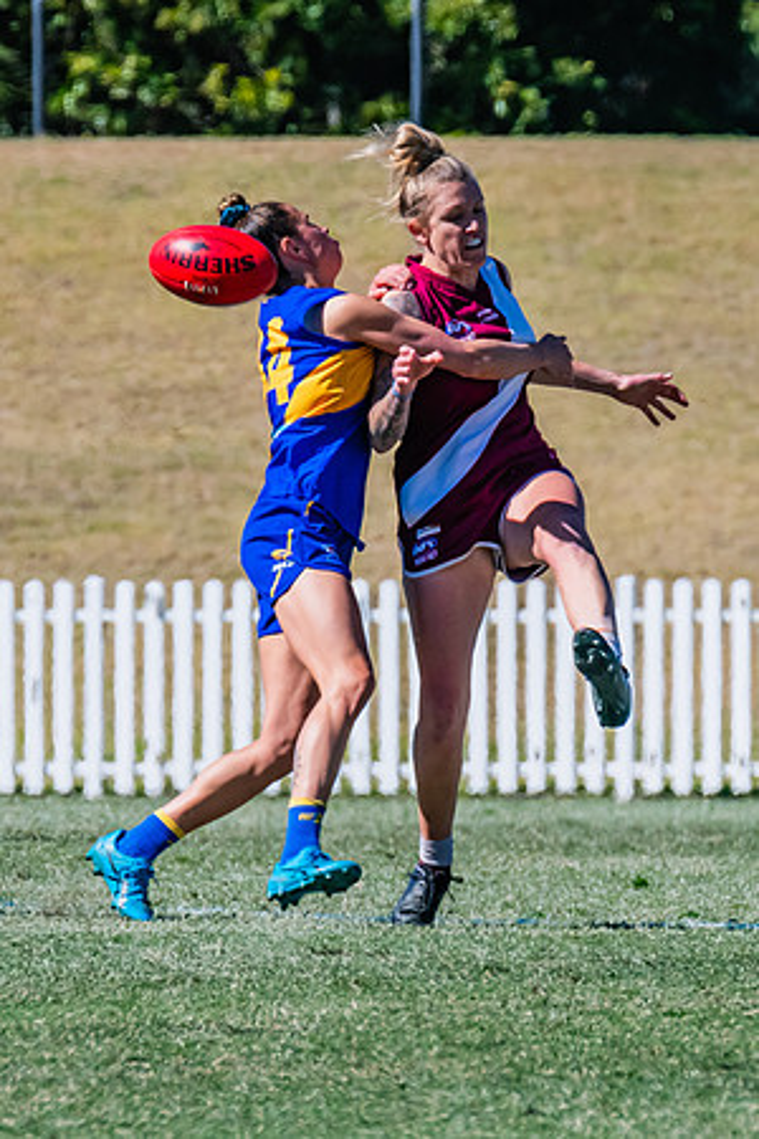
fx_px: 31939
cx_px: 347
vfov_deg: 2.0
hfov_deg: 1.4
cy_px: 595
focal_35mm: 1010
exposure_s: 1/1600
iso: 800
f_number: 13
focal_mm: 420
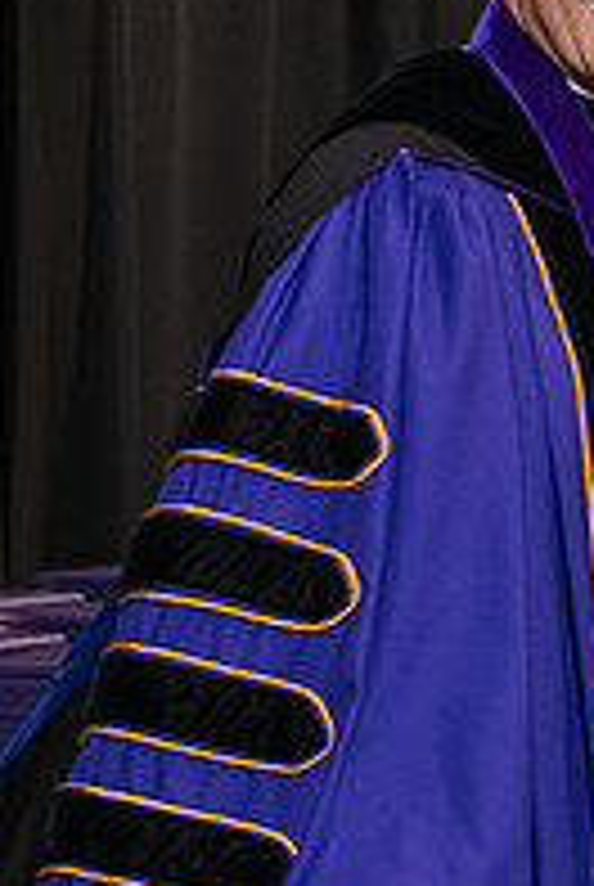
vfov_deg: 10.6
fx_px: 4784
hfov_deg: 7.0
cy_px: 335
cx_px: 945
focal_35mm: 194
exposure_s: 1/125
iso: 2000
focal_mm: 66
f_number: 5
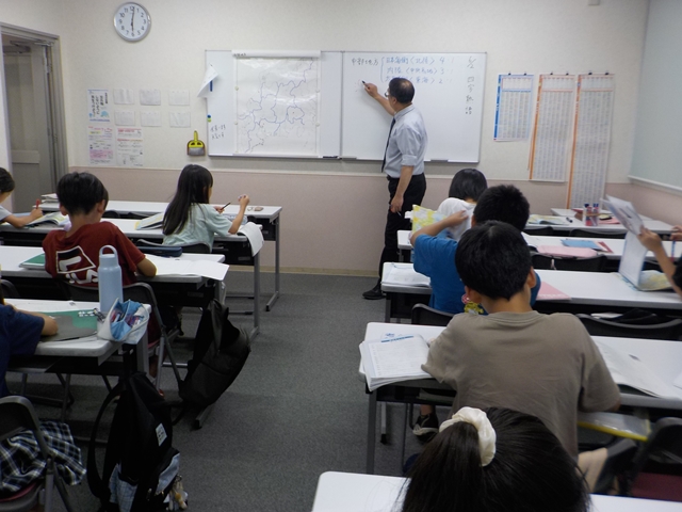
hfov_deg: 60.0
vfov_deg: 46.8
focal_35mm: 30
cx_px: 341
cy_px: 256
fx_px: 591
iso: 125
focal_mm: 4.1
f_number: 3.3
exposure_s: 1/40
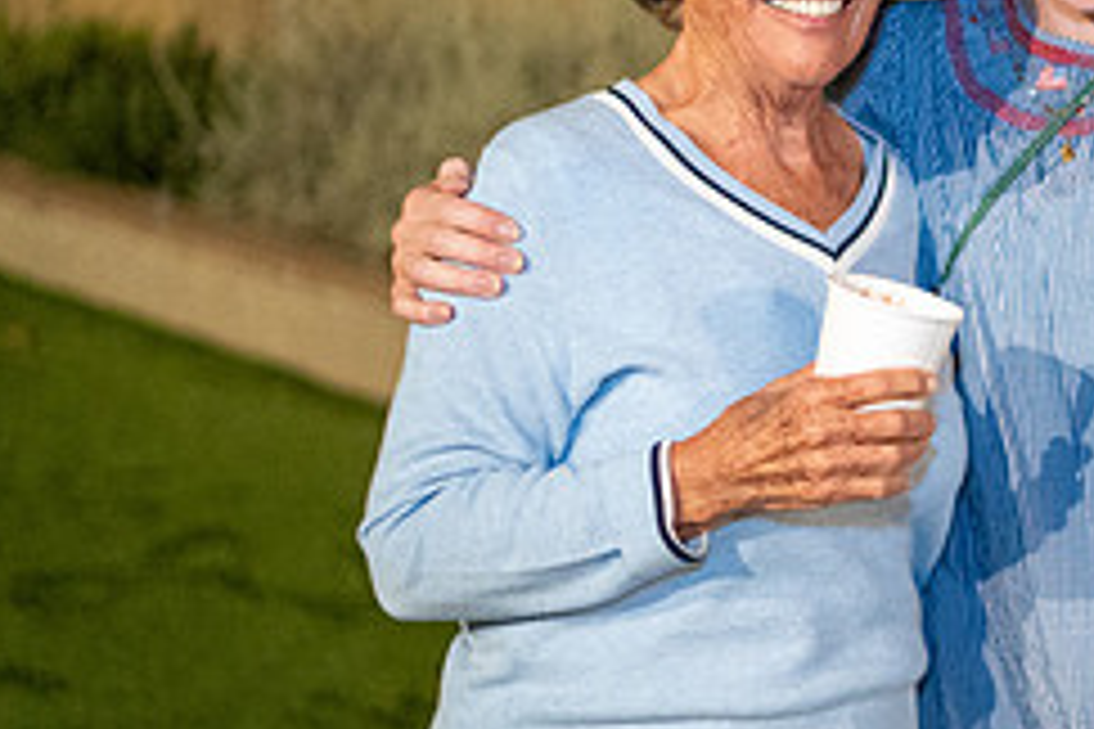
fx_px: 2826
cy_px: 217
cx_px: 1248
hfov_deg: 20.7
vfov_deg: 14.7
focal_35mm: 93
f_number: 1.4
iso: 4000
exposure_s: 1/125
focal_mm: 35
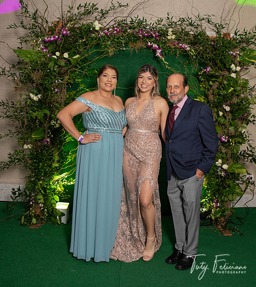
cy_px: 131
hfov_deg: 43.1
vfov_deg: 48.1
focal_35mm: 36
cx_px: 158
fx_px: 322
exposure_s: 1/100
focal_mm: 24
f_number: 3.5
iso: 500
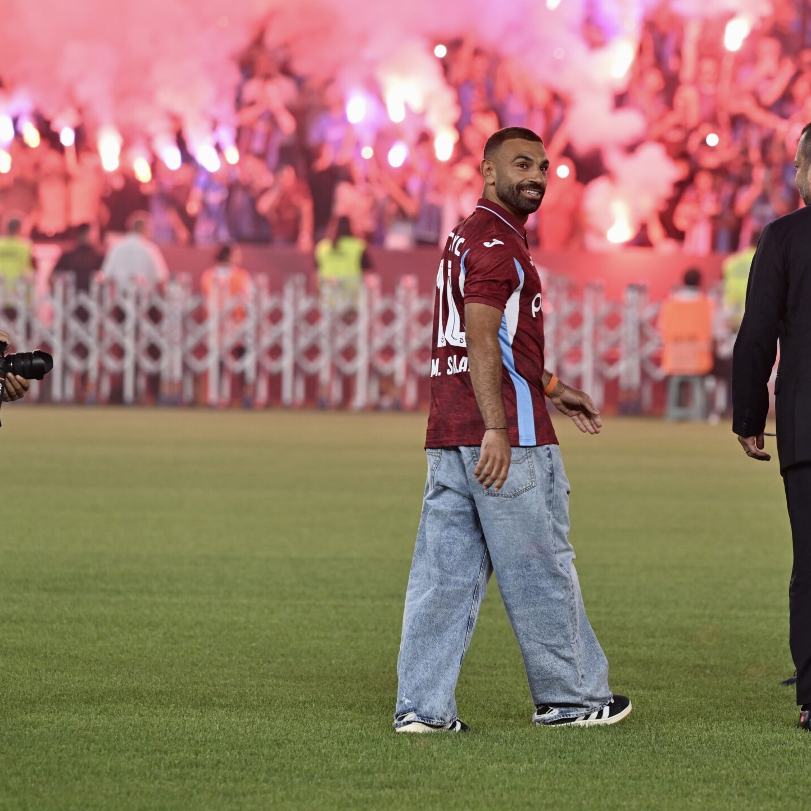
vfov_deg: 6.0
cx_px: 559
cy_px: 371
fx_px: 7793
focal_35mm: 294
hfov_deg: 6.0
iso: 640
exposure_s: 1/200
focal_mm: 195
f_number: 4
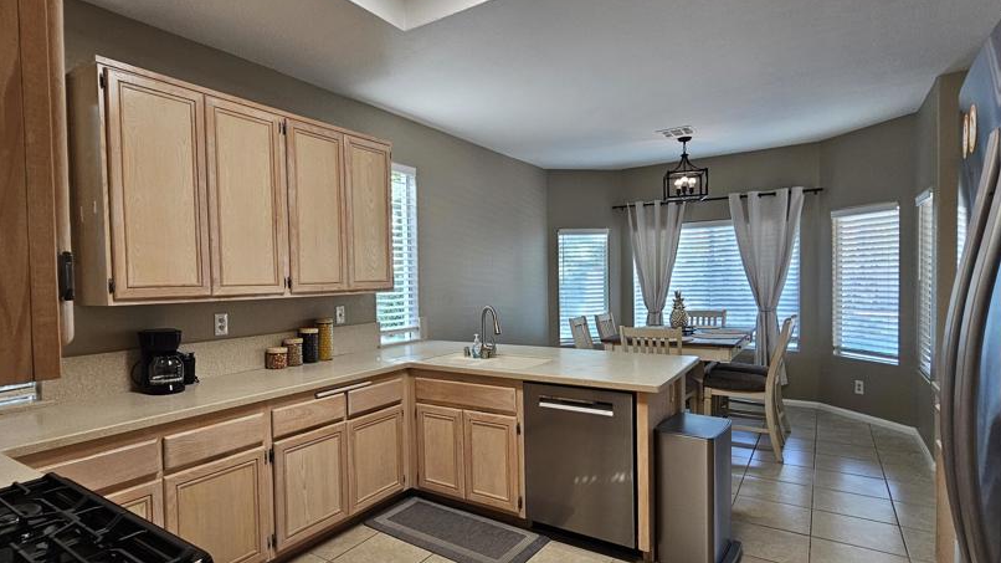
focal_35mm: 18
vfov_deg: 60.9
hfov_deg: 92.4
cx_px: 453
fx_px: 478
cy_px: 306
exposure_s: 1/60
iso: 160
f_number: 2.2
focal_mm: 2.2
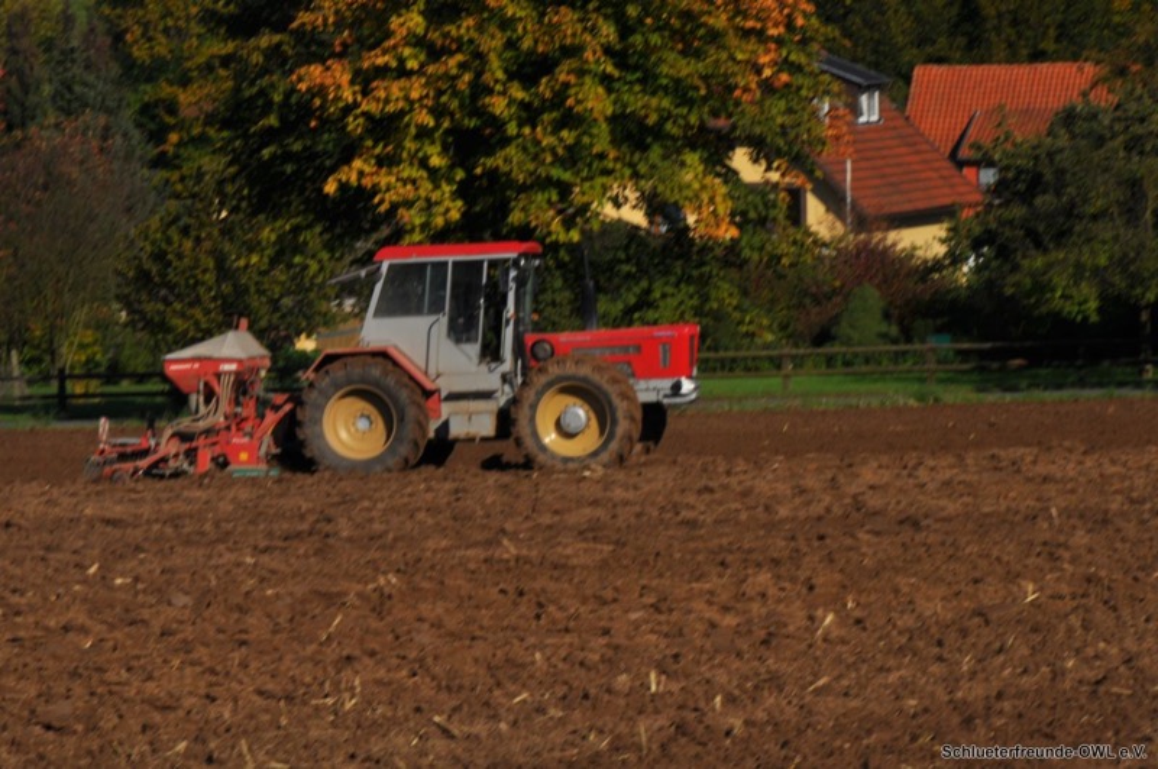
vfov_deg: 4.6
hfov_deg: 6.9
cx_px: 579
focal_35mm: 300
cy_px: 384
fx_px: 9636
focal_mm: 200
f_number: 25
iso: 200
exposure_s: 1/200
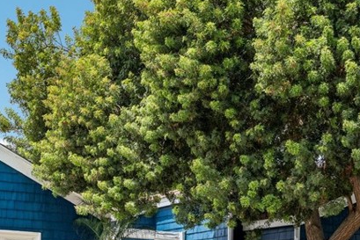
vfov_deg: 14.9
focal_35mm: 90
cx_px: 63
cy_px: 255
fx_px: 900
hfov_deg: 22.3
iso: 125
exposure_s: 1/400
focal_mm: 36
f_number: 8
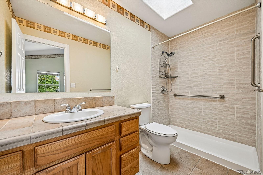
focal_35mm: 14
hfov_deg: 104.3
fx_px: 102
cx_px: 132
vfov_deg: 81.2
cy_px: 88
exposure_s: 1/15
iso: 400
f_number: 10
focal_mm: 14
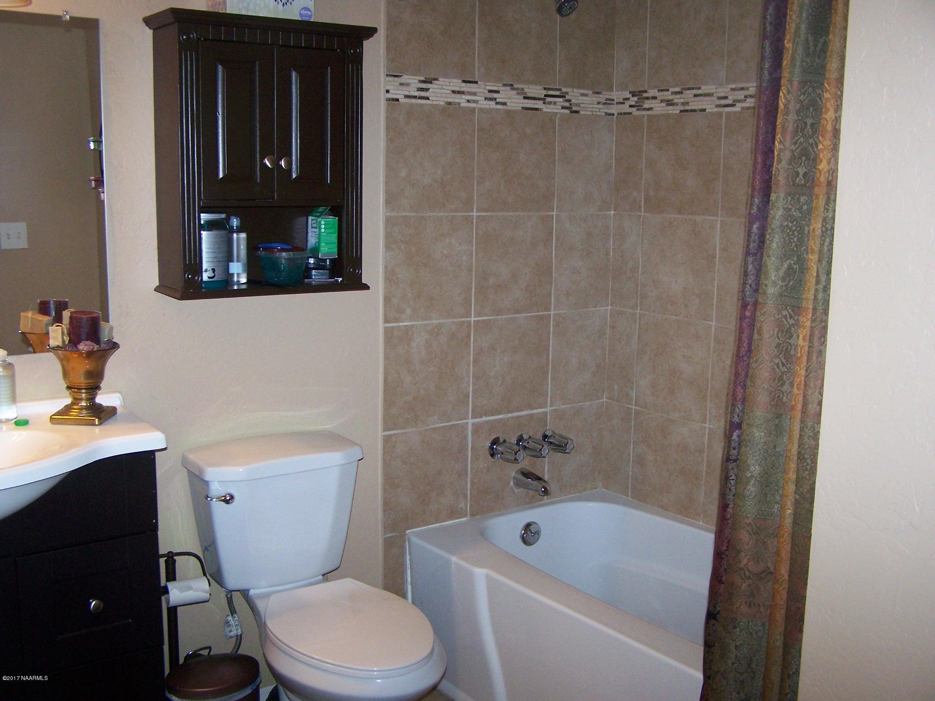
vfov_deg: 37.7
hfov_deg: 49.0
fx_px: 1026
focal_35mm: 38
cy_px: 350
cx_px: 468
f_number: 2.8
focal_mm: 6.3
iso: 160
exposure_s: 1/60
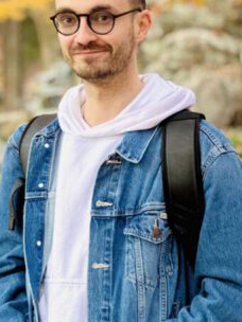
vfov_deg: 14.6
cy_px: 147
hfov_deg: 11.0
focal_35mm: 135
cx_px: 105
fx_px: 1258
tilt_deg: +2.2
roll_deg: +0.8
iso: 250
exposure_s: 1/121
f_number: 2.8
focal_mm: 9
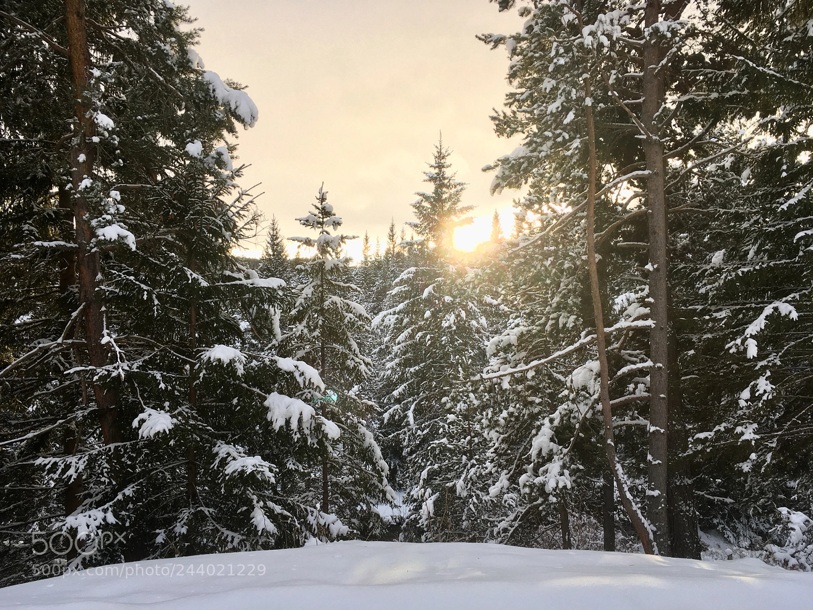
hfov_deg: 61.7
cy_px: 305
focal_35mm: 29
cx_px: 406
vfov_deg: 48.2
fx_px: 681
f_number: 2.2
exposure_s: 1/100
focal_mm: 4.15
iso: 25
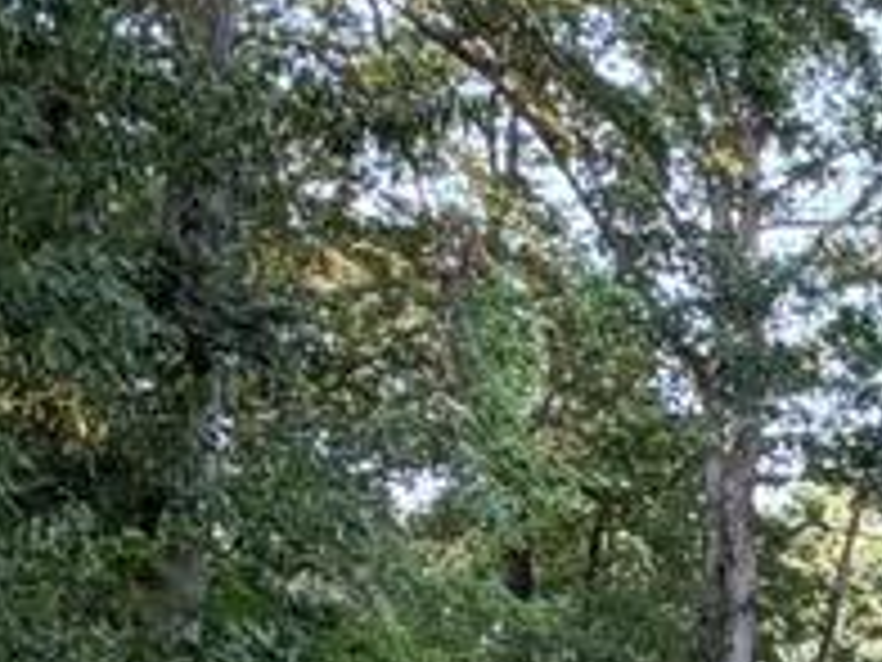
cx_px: 1494
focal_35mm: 103
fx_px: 2624
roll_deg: -0.4
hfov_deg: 16.5
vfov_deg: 13.8
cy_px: 860
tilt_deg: +1.3
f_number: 2.2
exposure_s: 1/121
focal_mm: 2.22
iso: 100
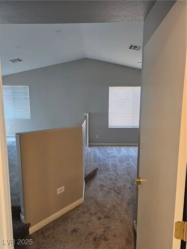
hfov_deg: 58.9
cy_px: 124
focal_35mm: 23
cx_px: 94
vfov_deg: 73.9
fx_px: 166
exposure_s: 1/120
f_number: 1.7
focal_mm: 6.3
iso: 500
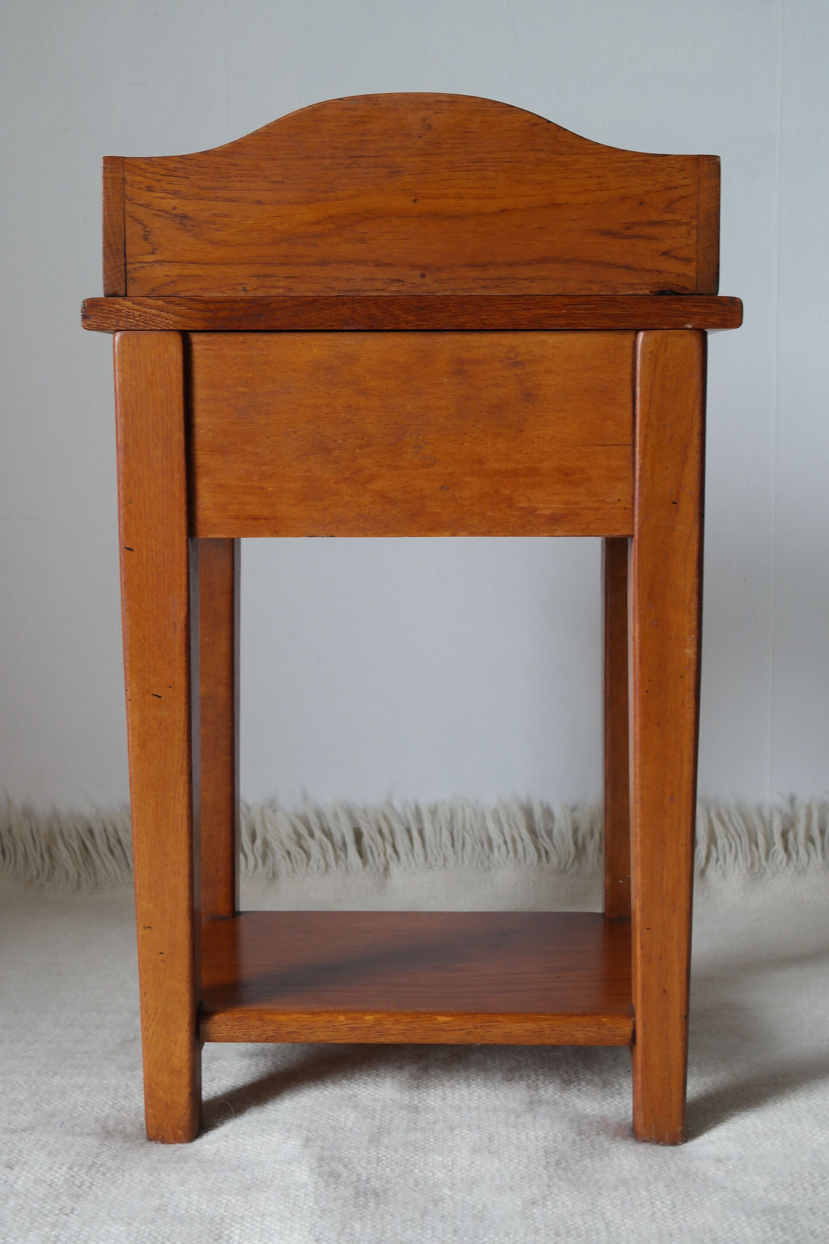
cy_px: 617
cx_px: 413
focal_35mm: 51
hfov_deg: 26.5
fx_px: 1761
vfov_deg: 38.9
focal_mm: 32
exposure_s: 1/30
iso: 800
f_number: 5.6
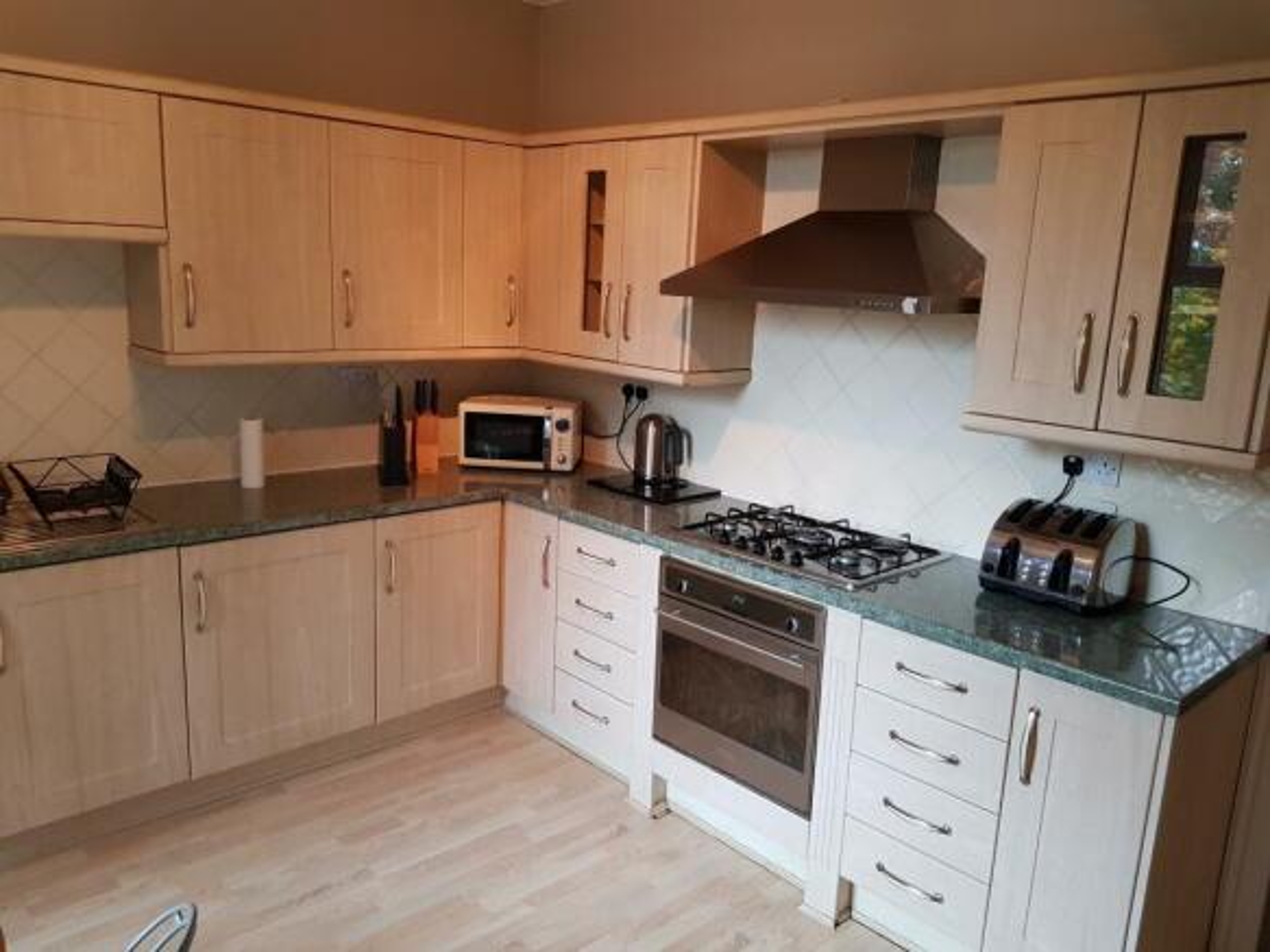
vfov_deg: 53.0
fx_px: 954
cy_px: 476
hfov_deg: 67.3
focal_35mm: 26
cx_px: 635
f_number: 1.7
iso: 200
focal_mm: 4.2
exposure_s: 1/50
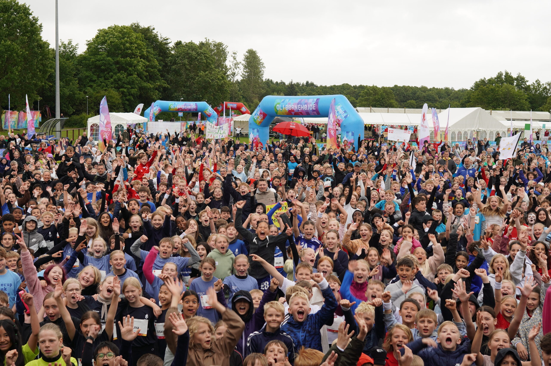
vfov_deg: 25.7
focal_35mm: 52
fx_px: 803
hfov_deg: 37.9
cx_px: 276
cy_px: 183
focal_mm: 35
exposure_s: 1/100
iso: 100
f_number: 5
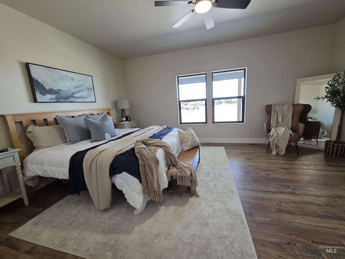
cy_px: 130
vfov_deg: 89.9
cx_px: 172
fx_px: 130
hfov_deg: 106.2
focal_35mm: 13
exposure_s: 1/120
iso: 160
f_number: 1.9
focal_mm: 2.2
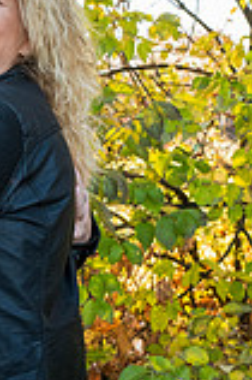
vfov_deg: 15.7
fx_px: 1378
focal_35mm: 131
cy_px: 164
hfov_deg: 10.2
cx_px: -84
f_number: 6.3
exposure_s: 1/200
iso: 2000
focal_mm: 46
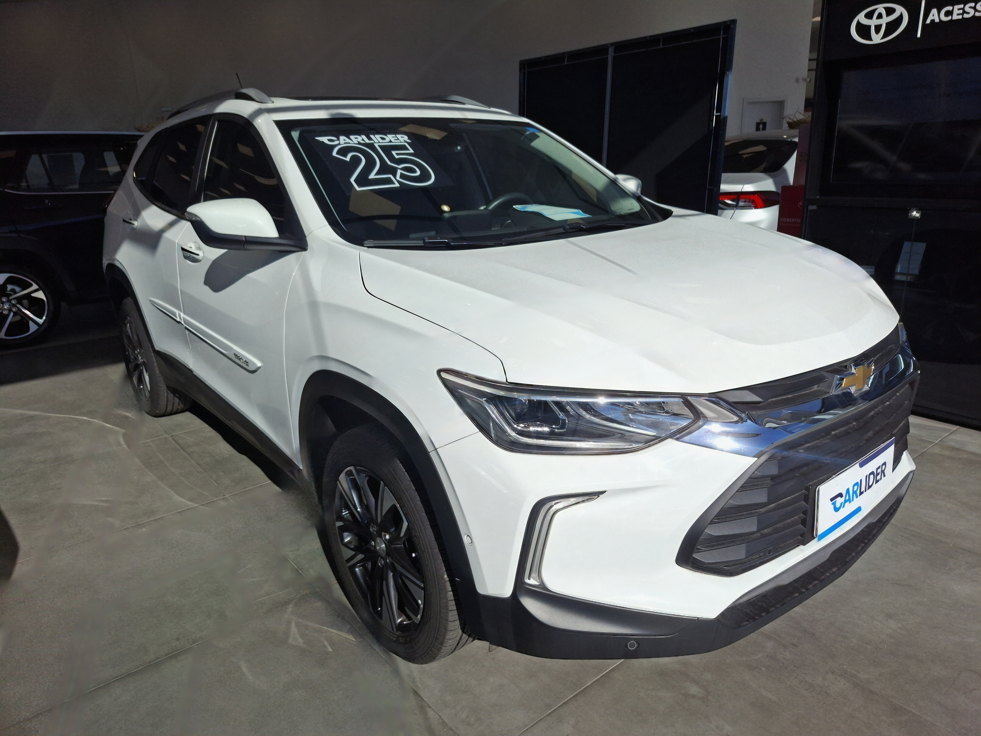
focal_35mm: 23
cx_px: 490
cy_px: 368
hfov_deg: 73.9
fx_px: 652
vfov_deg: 58.9
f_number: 1.8
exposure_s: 1/3333
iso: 50
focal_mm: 5.54
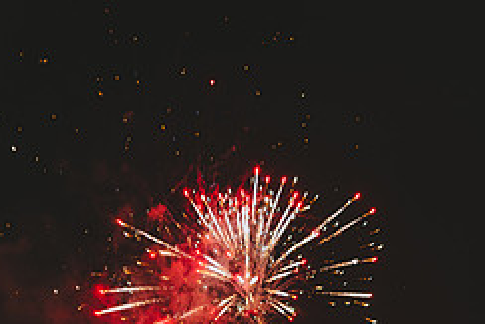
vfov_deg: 22.0
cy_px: 305
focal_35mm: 60
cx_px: 249
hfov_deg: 33.4
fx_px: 809
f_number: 2.8
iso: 1250
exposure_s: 1/50
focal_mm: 24
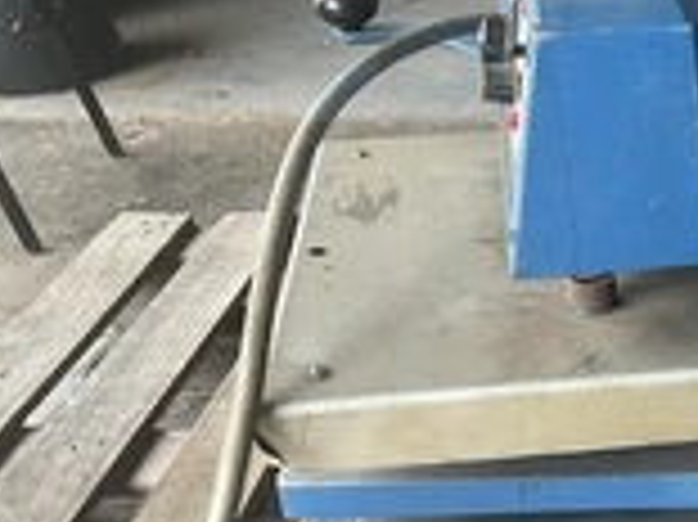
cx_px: 721
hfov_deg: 24.6
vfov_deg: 19.4
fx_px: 1511
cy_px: 436
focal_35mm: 75
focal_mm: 3
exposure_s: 1/122
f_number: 1.8
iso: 40
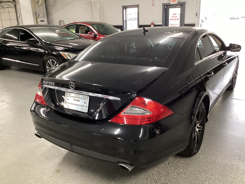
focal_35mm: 31
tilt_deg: -19.9
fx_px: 219
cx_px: 122
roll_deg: +1.6
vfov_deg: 45.4
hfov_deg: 58.4
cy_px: 92
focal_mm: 3.3
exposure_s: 1/50
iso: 200
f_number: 2.4
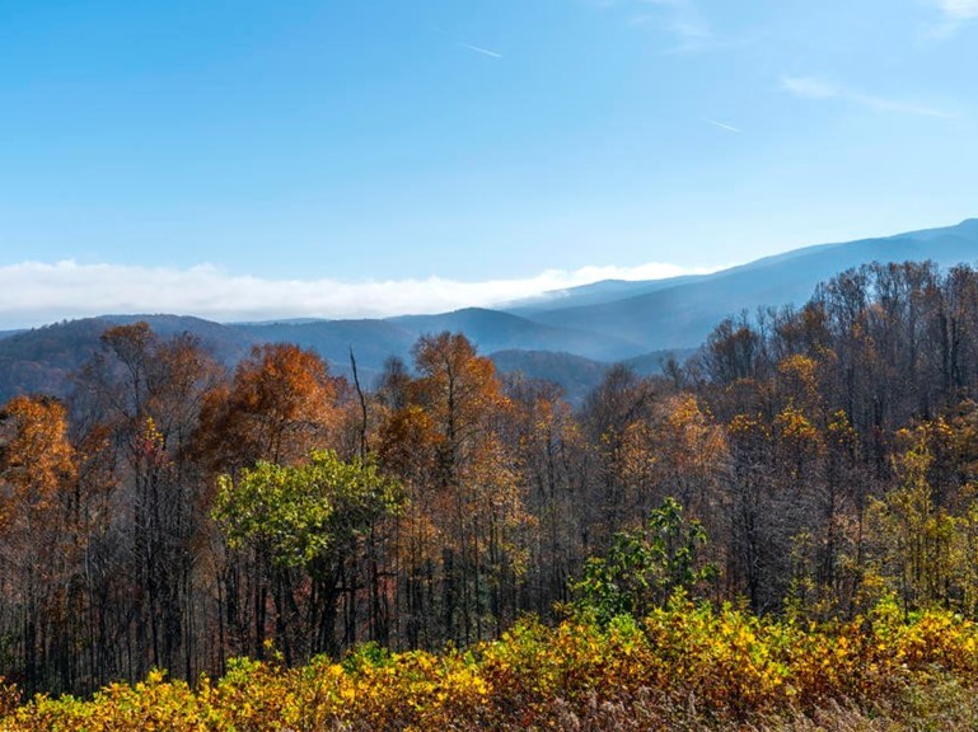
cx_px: 480
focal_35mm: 38
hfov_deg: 49.0
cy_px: 355
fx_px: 1073
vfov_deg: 37.7
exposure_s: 1/200
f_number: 10
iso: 100
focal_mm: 28
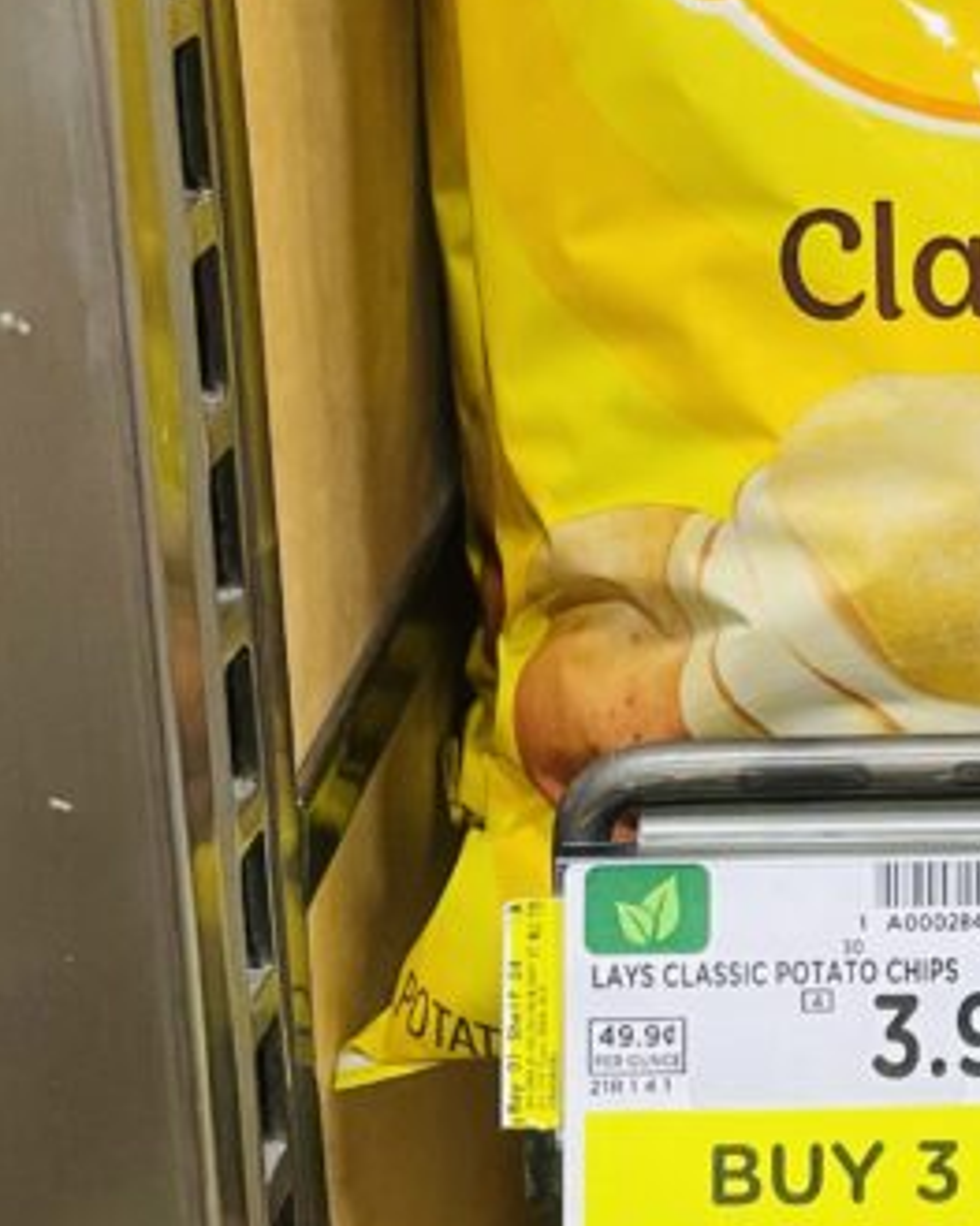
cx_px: 1002
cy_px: 246
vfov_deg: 23.8
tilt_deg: -15.5
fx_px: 2865
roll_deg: +0.1
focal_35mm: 79
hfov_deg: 18.8
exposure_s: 1/60
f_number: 1.6
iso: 125
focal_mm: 4.2
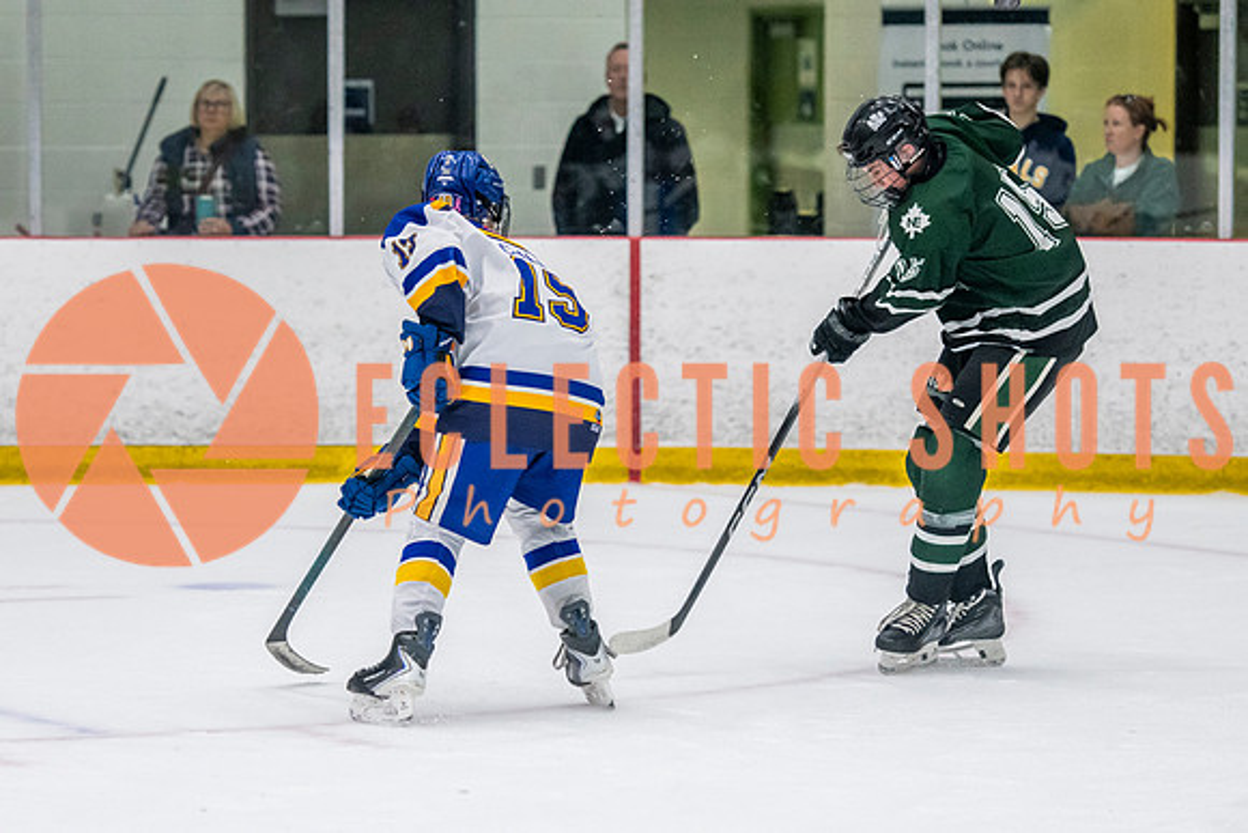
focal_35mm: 193
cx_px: 501
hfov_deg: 10.6
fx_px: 6698
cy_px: 496
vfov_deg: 7.1
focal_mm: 110
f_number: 3.2
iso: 2000
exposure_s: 1/640
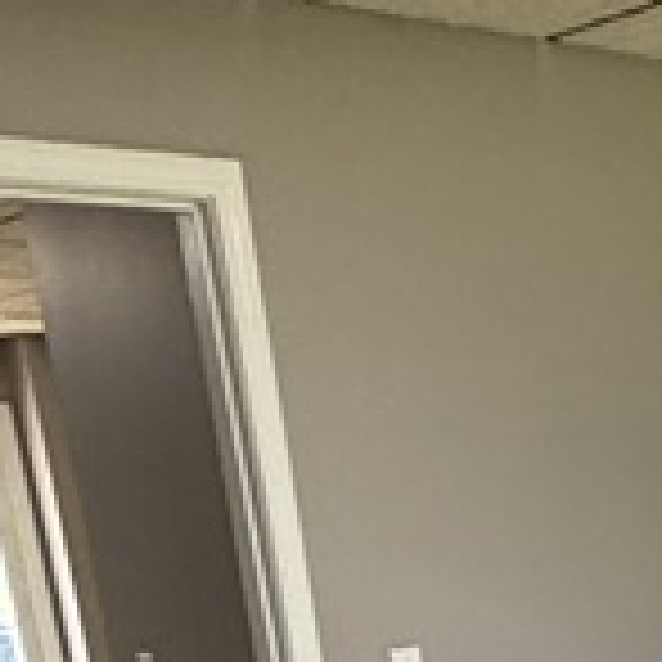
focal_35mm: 86
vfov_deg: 15.9
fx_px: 1861
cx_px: 856
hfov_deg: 18.8
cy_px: 1315
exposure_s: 1/60
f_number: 2.2
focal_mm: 2.22
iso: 320
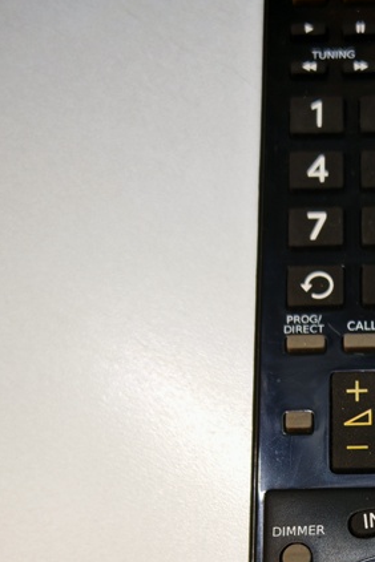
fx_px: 1062
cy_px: 531
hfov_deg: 19.4
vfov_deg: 28.2
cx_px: 378
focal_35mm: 68
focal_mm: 6.67
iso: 400
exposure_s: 1/50
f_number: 1.9
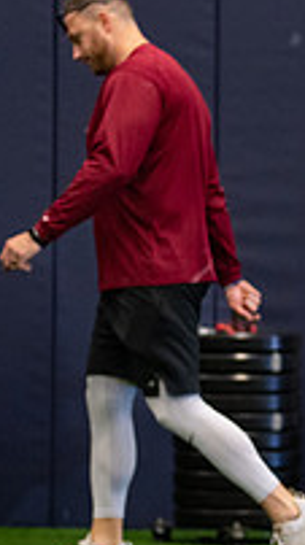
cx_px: 502
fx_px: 3061
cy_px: 350
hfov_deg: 5.6
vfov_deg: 10.2
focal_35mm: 212
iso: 1250
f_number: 1.2
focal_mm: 50
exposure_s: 1/1000
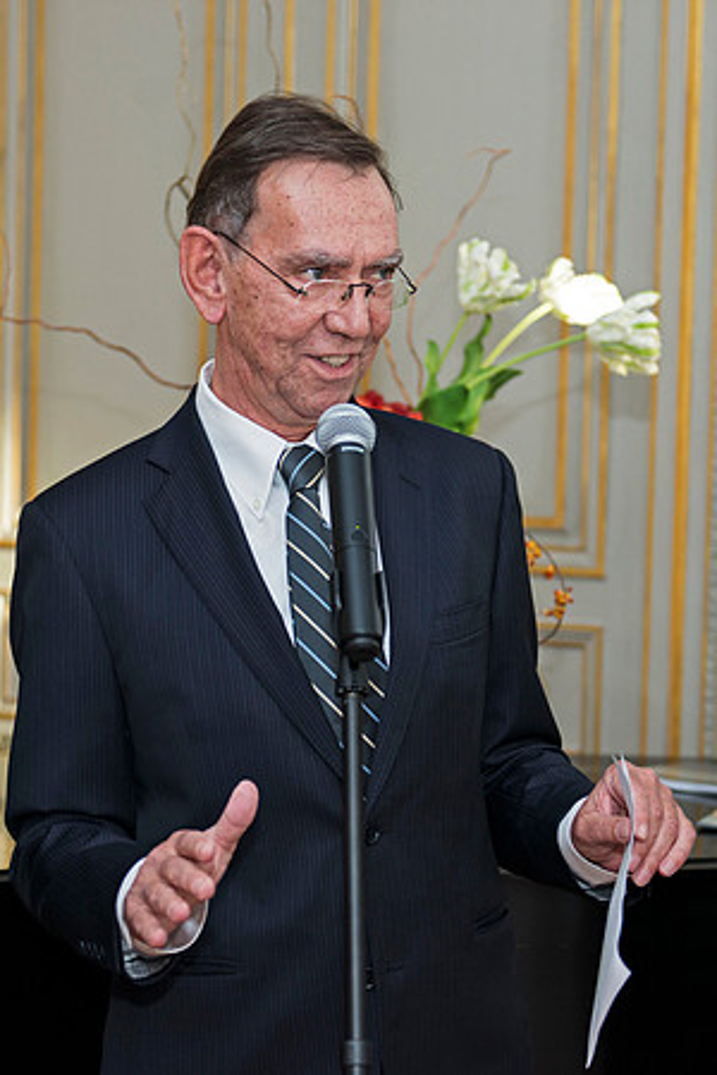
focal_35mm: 78
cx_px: 308
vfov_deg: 26.0
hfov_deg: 17.5
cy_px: 538
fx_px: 2329
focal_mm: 52
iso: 400
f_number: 2.8
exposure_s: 1/80
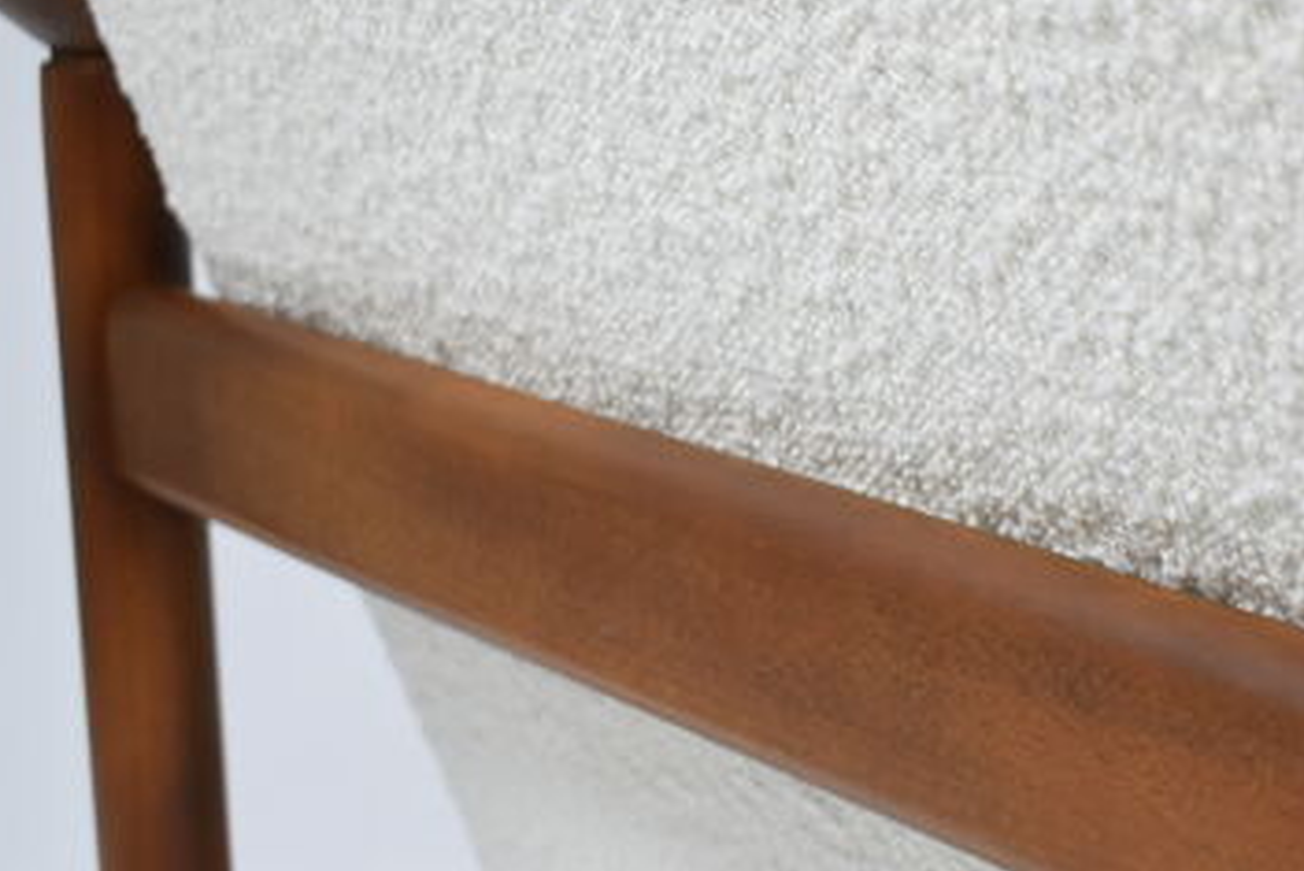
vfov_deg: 15.7
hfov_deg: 23.2
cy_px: 521
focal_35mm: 87
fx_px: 3152
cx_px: 941
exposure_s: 1/125
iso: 1000
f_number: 4.5
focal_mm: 34
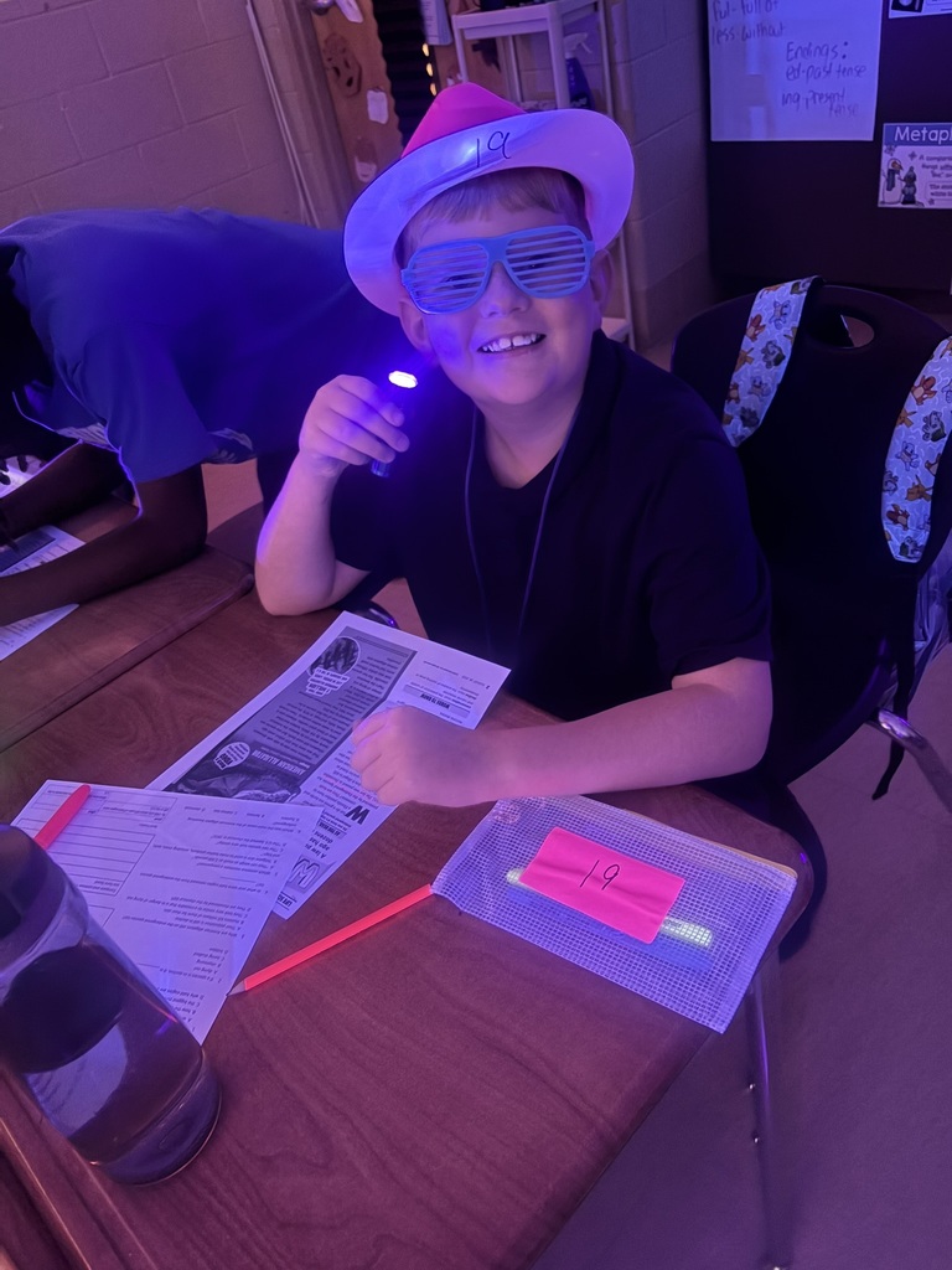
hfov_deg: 53.1
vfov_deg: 67.3
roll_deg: +13.9
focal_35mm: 26
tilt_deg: -37.6
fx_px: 953
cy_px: 635
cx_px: 476
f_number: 1.6
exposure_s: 1/24
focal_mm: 5.96
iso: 1000
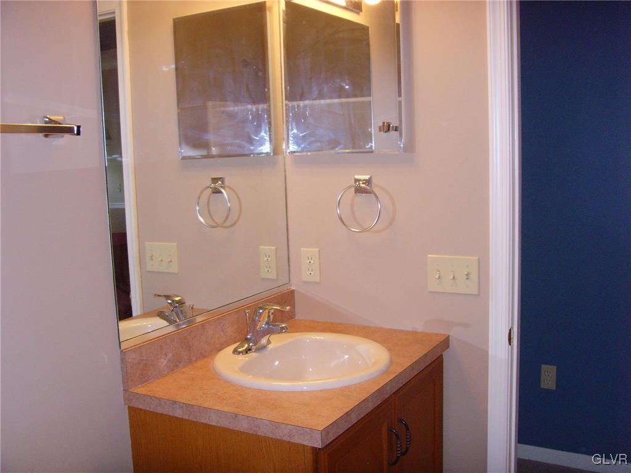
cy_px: 236
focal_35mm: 39
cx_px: 316
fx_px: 711
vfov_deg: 36.8
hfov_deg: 47.9
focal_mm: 6.6
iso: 200
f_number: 3.5
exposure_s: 1/45
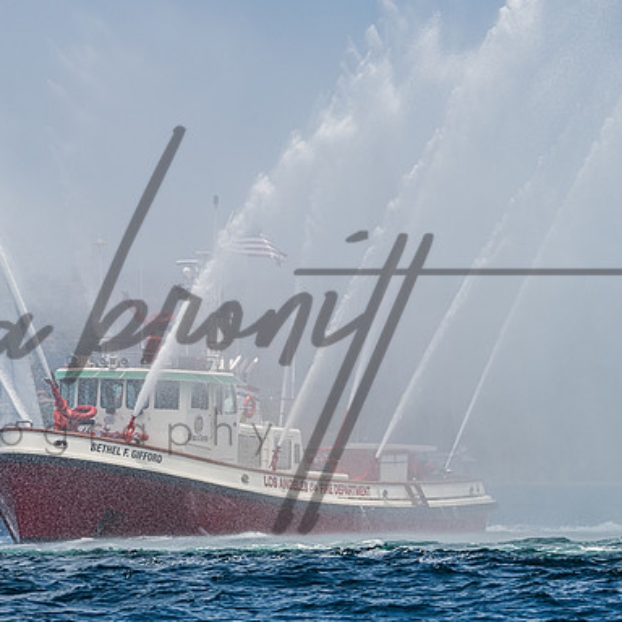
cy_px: 325
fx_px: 5306
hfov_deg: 6.7
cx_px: 227
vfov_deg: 6.7
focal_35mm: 261
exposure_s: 1/1600
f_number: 8
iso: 400
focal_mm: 155
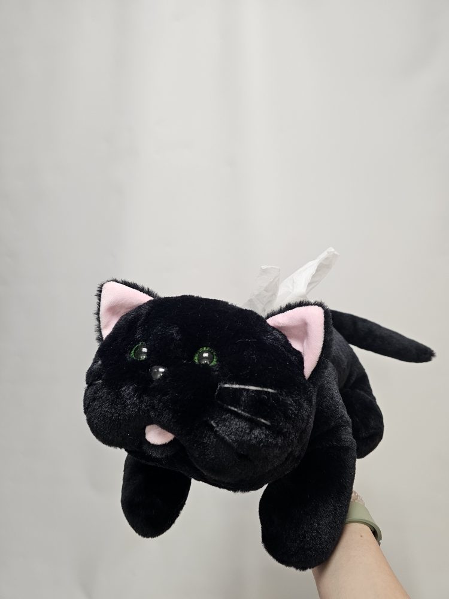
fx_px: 398
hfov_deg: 58.9
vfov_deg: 73.9
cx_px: 224
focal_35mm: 23
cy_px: 300
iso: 160
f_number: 1.7
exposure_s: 1/100
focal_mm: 6.3
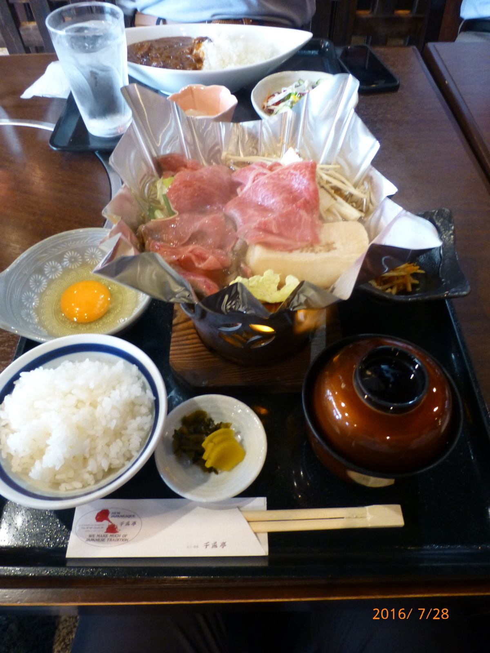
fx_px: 453
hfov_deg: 56.8
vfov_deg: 71.6
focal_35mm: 24
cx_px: 245
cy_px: 326
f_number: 3.3
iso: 400
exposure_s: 1/10
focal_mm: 4.3
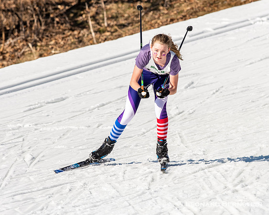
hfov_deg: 3.4
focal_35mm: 564
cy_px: 120
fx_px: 4492
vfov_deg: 2.7
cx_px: 143
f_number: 7.1
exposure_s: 1/2000
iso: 400
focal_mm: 300
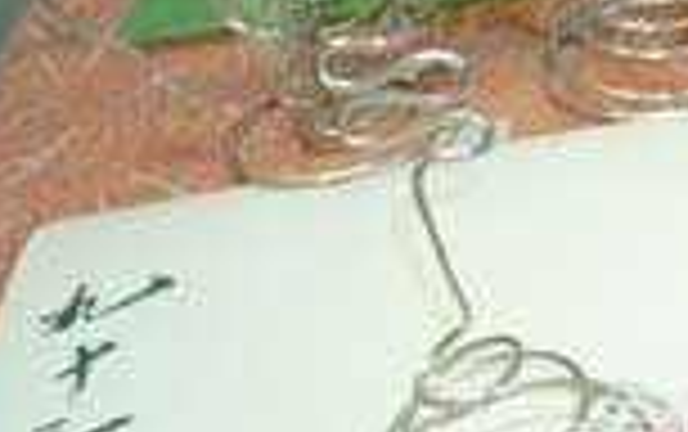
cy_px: 477
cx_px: 854
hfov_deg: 19.9
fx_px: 1821
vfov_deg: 13.3
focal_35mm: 97
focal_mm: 5.8
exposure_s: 1/8
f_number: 2.8
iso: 100
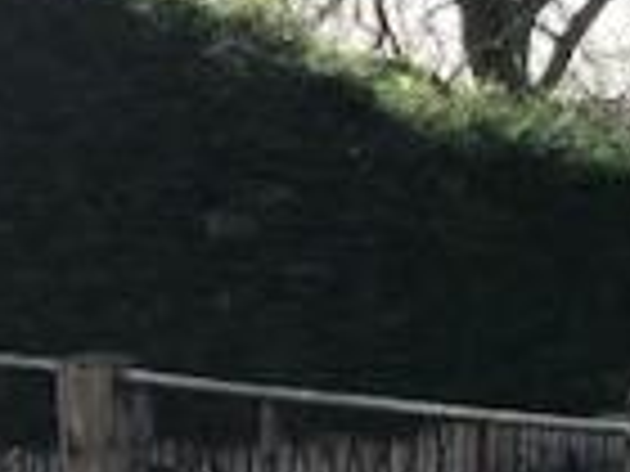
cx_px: 965
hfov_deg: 15.4
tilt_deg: -8.9
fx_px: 2129
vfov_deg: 12.5
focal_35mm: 117
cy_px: 483
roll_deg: -2.4
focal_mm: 3.99
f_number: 1.8
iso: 20
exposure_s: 1/598
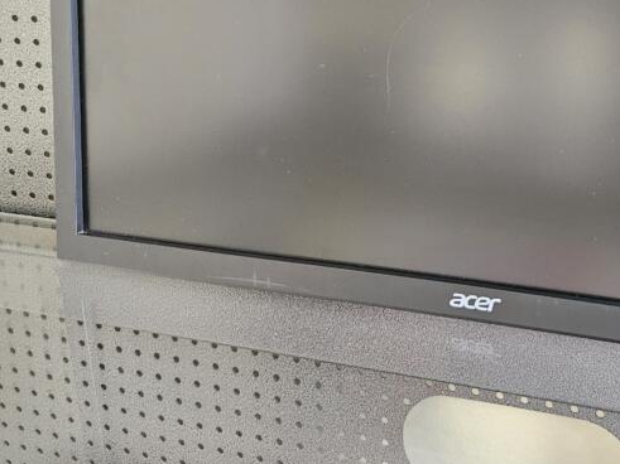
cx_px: 545
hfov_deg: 37.4
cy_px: 54
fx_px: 860
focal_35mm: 48
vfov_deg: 29.1
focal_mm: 5.4
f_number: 1.8
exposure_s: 1/100
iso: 800
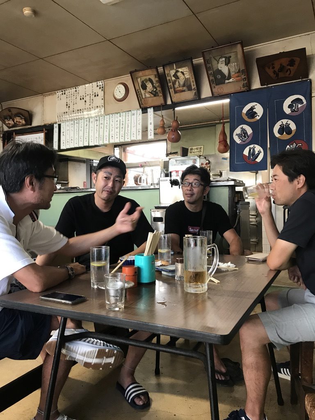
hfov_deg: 49.7
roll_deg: +0.7
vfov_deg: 63.4
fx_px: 340
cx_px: 158
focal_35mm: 28
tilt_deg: -0.5
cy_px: 210
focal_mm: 3.99
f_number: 1.8
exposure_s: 1/17
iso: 50
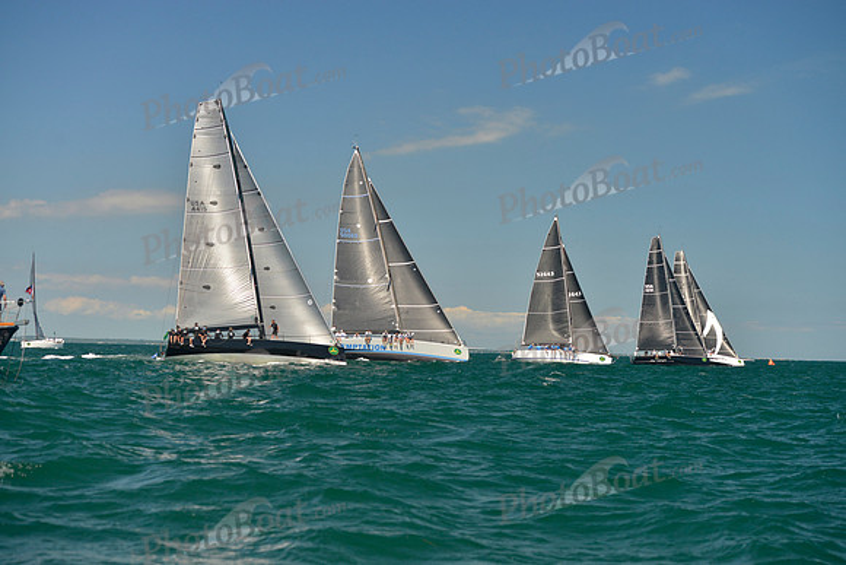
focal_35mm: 70
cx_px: 423
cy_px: 282
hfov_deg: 28.8
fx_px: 1645
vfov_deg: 19.5
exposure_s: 1/1600
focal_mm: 70
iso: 400
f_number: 5
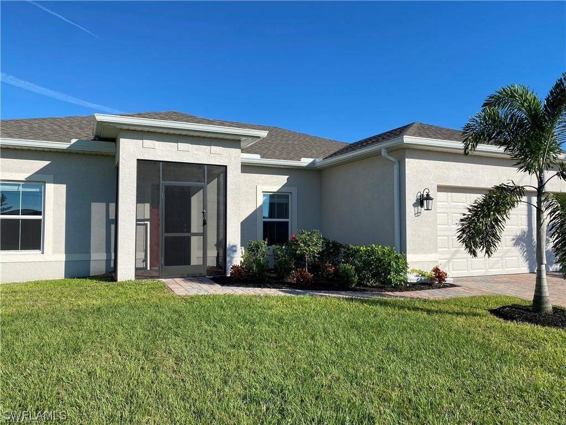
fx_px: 425
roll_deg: -0.3
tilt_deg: +1.9
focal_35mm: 26
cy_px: 212
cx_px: 283
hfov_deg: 67.3
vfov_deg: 53.1
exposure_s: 1/3205
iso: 32
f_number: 1.8
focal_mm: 4.25
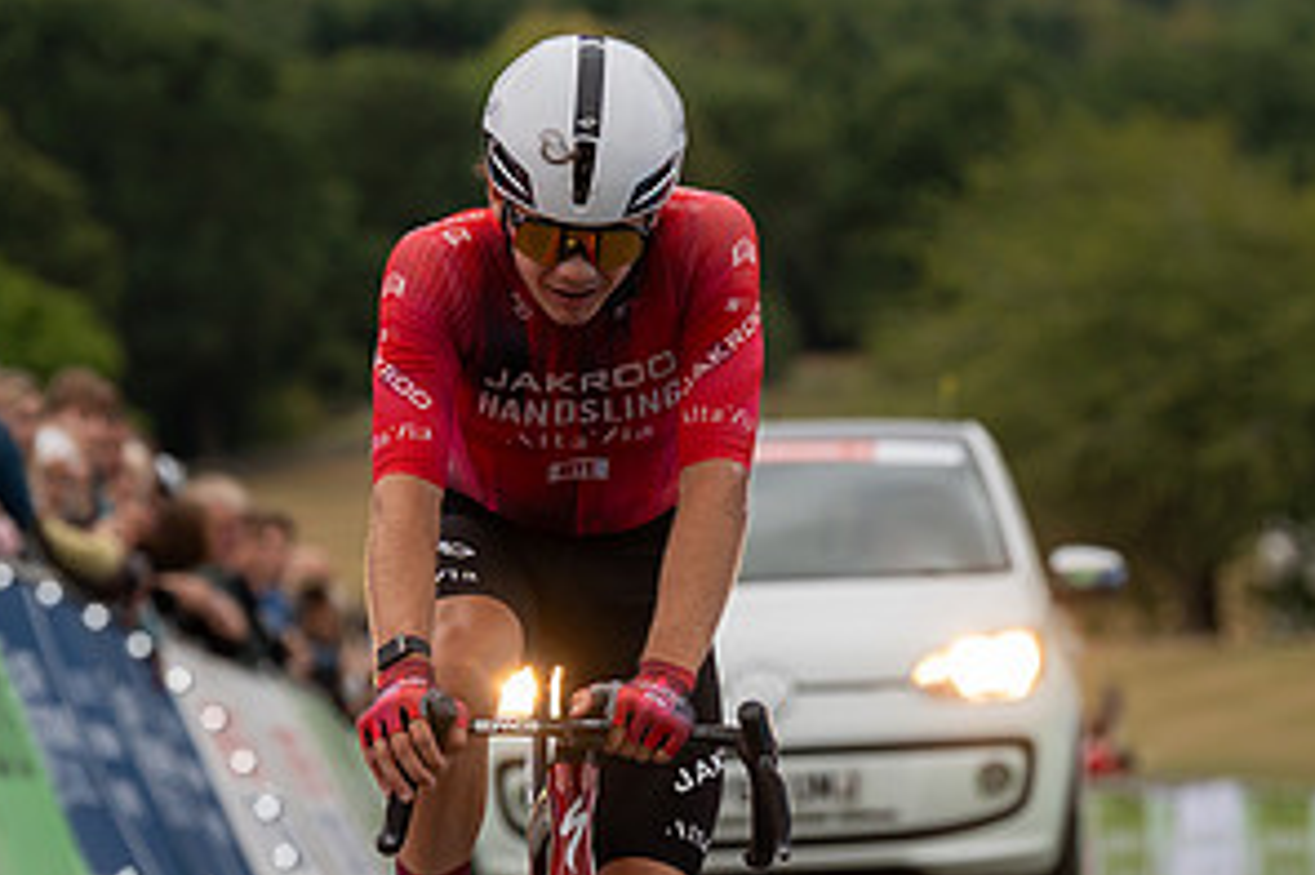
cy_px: 396
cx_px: 598
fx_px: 13142
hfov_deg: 5.7
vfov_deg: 3.8
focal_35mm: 360
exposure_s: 1/1000
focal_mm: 119
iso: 500
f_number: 3.5
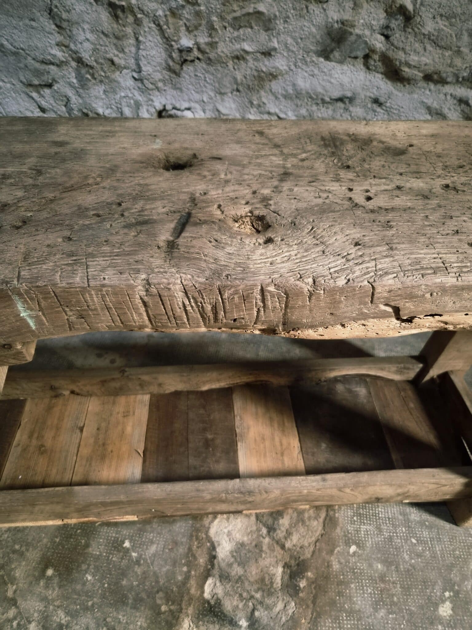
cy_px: 315
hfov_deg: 58.9
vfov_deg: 73.9
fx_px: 418
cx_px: 236
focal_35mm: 23
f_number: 1.8
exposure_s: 1/50
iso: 1600
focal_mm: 5.4
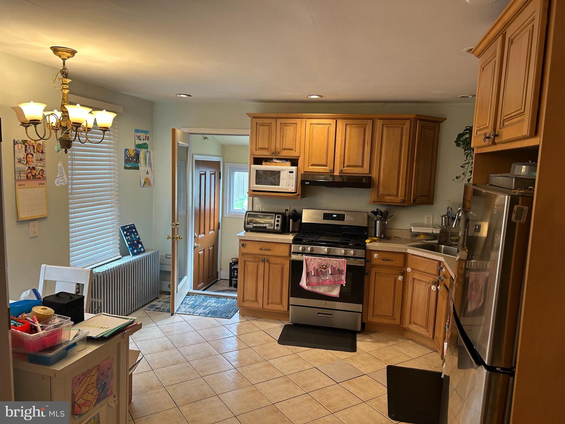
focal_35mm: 26
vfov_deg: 53.1
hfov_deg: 67.3
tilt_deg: -6.8
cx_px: 282
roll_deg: -1.9
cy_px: 212
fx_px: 424
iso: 80
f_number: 1.5
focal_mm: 5.7
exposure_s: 1/60
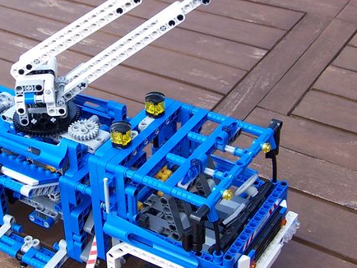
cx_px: 109
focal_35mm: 70
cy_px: 106
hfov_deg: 27.5
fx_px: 722
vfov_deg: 21.0
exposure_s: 1/350
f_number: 2.8
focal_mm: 6.3
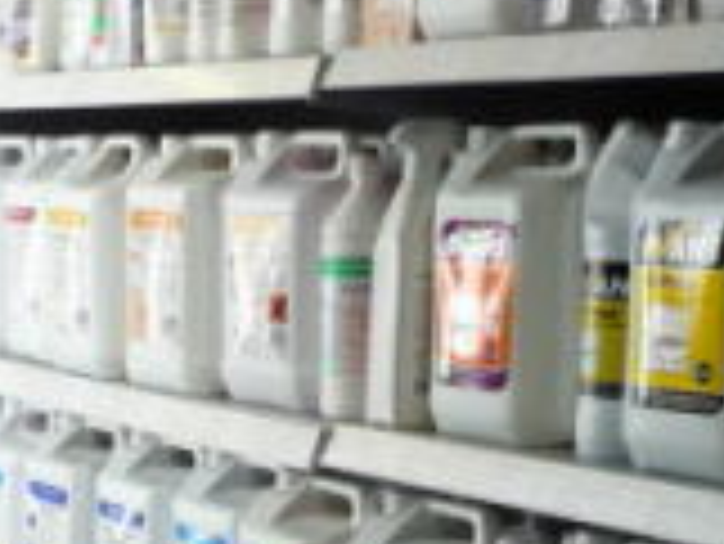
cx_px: 90
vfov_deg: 14.0
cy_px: 504
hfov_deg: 18.4
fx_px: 2198
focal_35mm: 105
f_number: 3.3
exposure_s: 1/30
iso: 100
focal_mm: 4.7
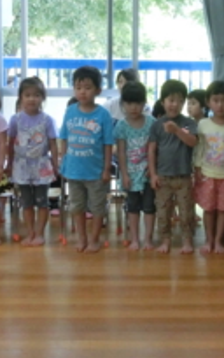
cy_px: 140
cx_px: 186
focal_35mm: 83
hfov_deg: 15.6
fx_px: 808
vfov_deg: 24.8
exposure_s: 1/125
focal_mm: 7.15
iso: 640
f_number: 4
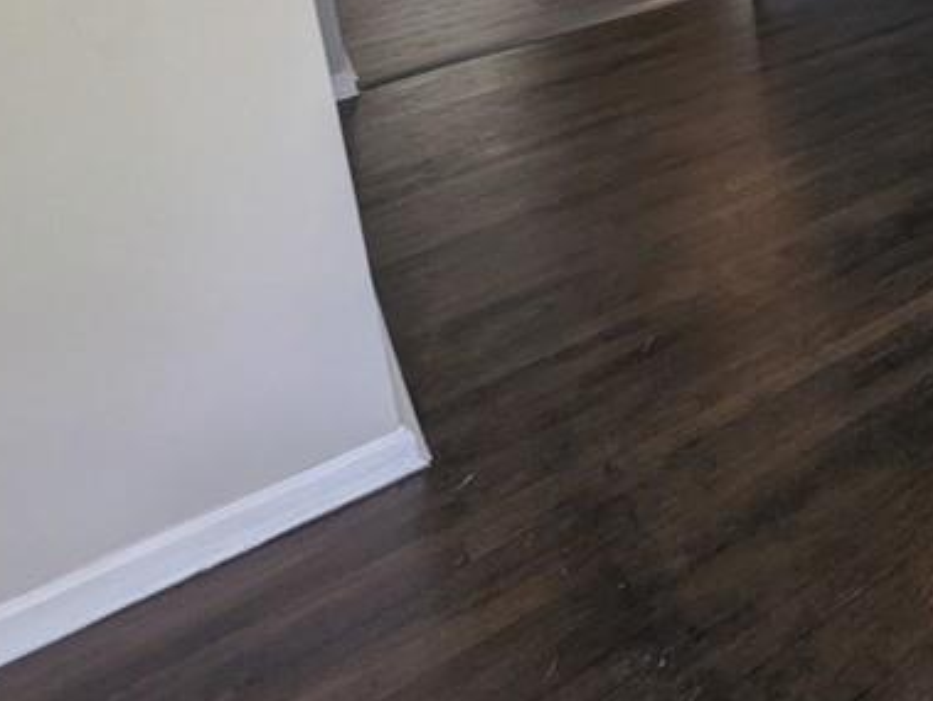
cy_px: -199
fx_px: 944
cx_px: 1185
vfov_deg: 31.7
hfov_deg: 36.5
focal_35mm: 35
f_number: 2.2
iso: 61
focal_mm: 1.95
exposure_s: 1/59.6
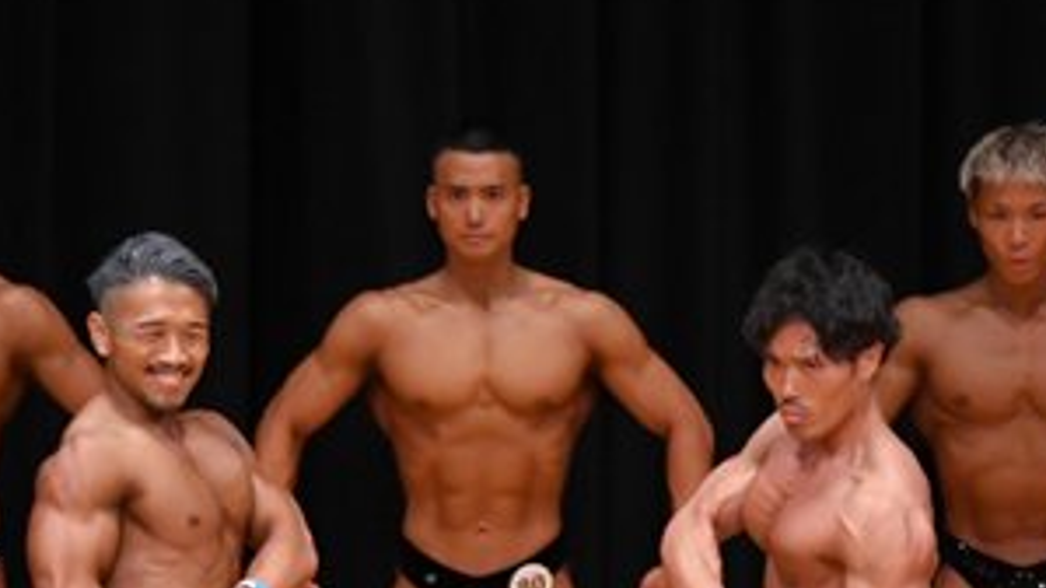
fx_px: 15195
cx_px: 603
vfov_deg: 2.2
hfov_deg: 3.9
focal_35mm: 548
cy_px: 710
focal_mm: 135
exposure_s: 1/400
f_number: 5.6
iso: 3200
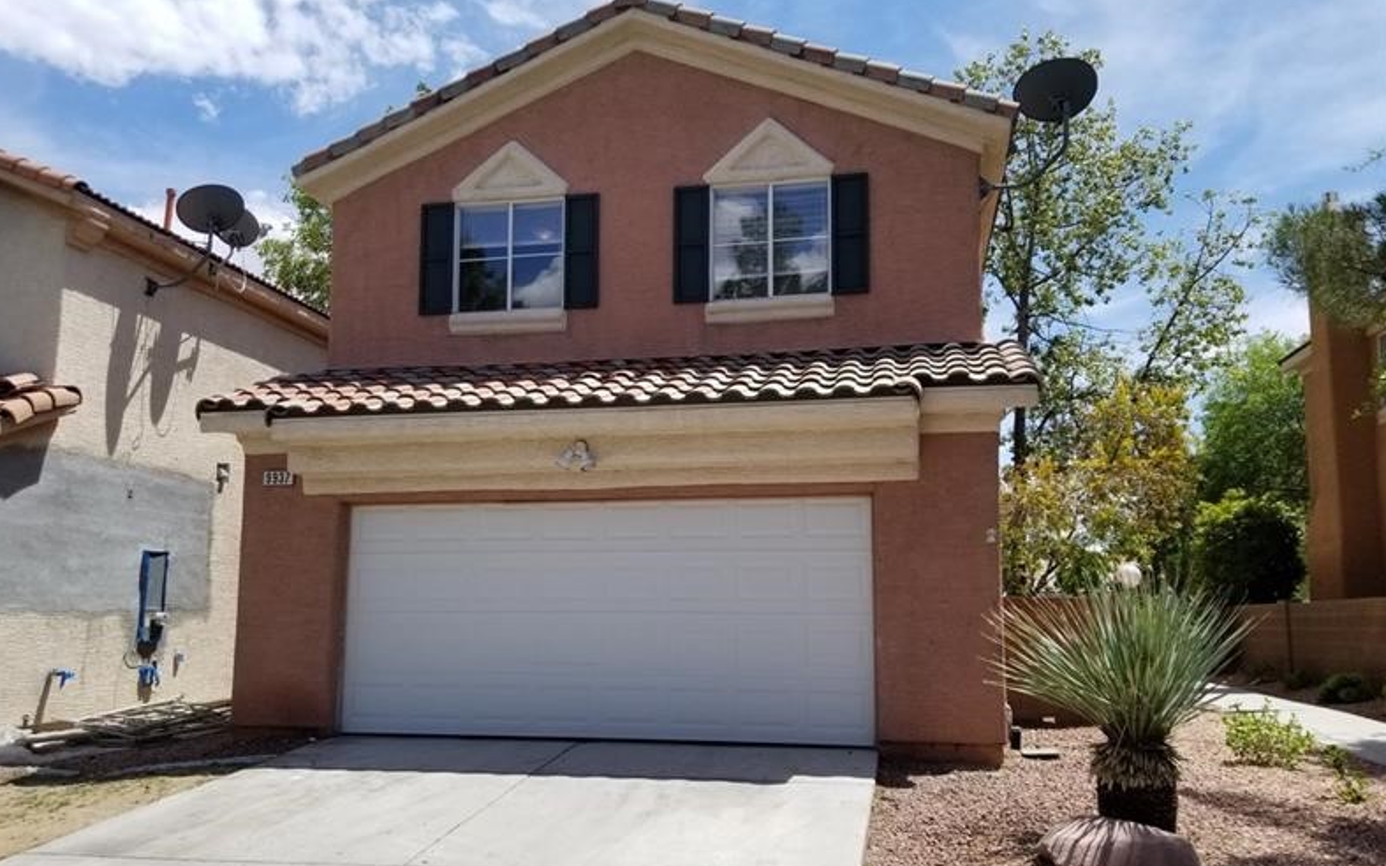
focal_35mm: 28
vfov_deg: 44.4
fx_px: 1058
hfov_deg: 66.5
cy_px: 491
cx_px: 685
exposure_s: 1/2656
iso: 50
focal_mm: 4.25
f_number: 1.7
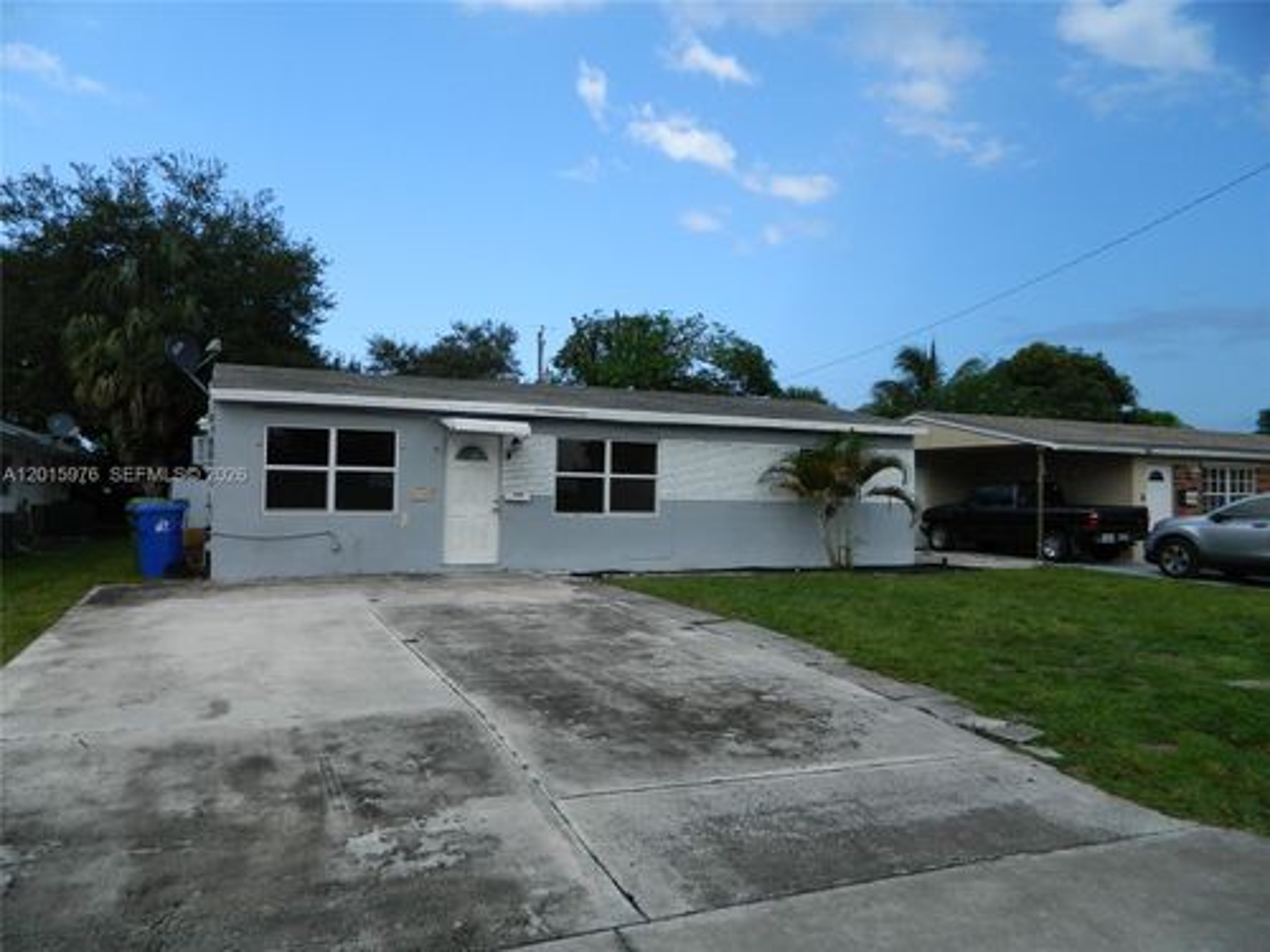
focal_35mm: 25
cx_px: 635
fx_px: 917
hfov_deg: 69.4
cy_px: 476
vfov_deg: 54.9
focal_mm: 4.5
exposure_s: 1/640
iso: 80
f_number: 3.1
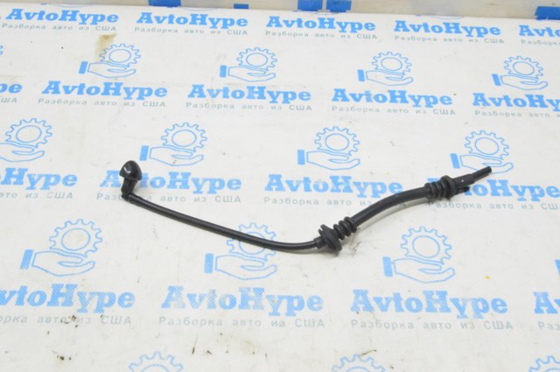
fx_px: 652
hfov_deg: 46.5
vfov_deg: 31.8
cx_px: 280
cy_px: 186
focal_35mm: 42
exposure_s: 1/15
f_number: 20
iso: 6400
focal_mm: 28
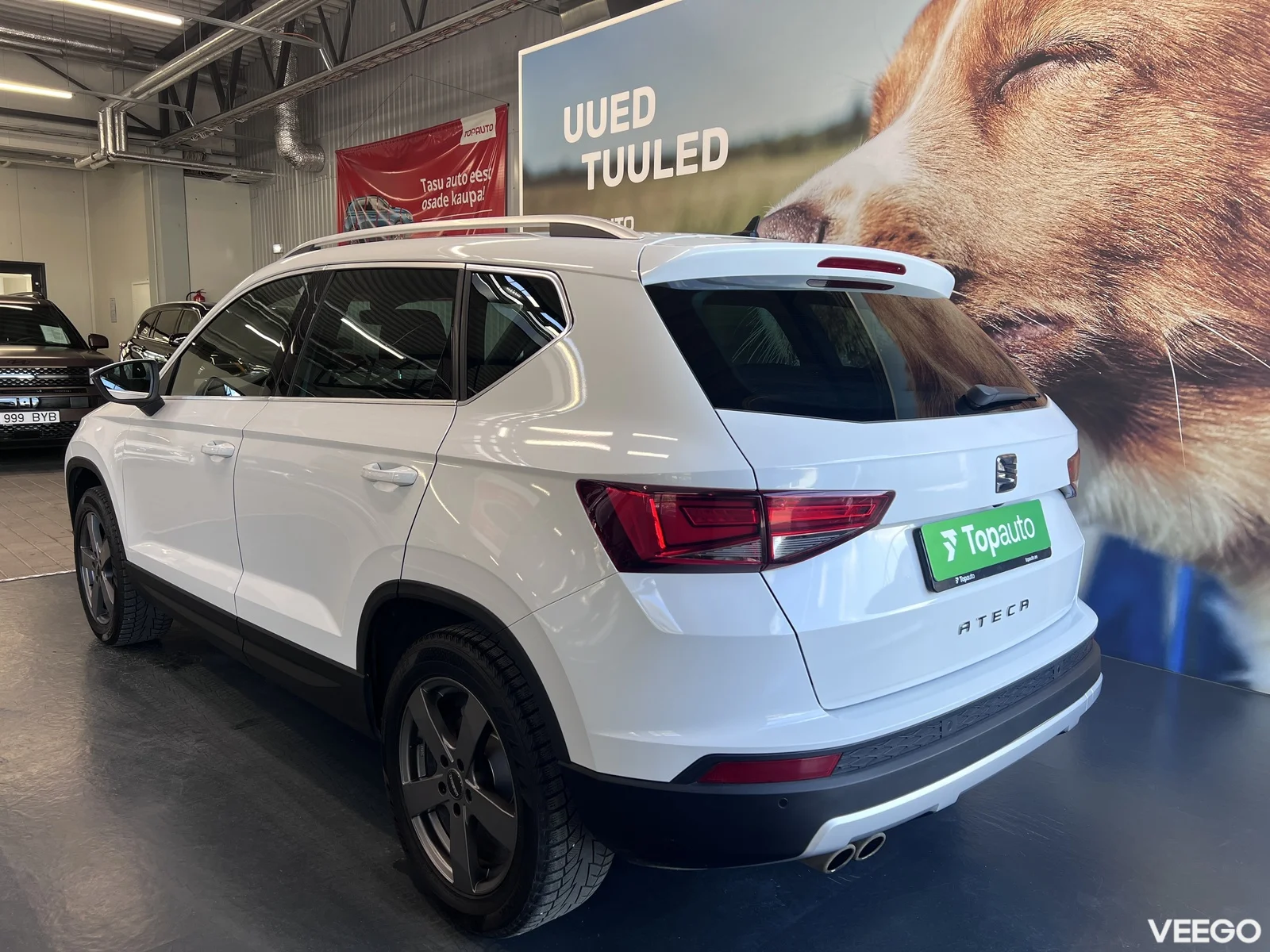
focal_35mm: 26
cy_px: 476
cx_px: 635
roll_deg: -1.2
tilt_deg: -7.4
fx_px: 954
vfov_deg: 53.1
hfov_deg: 67.3
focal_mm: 5.7
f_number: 1.5
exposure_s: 1/121
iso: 40
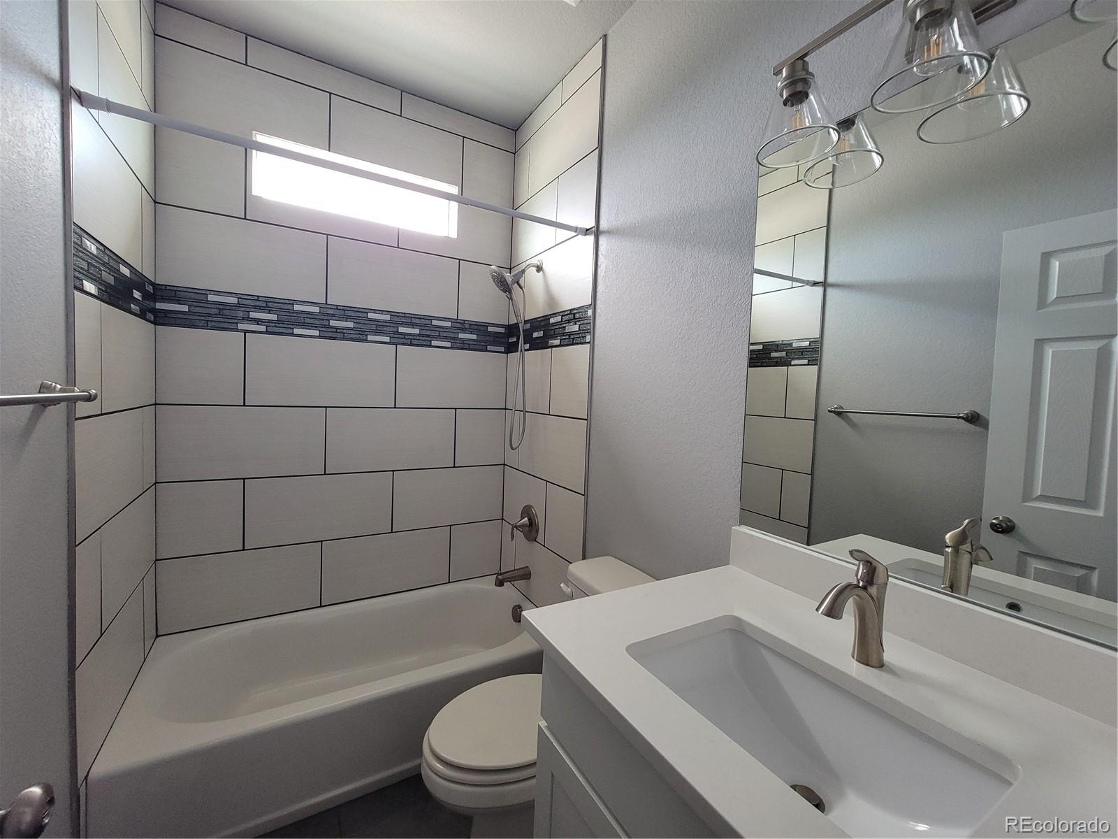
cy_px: 420
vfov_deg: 89.9
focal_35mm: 13
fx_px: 420
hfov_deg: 106.2
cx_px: 559
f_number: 2.2
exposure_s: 1/60
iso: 400
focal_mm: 2.2
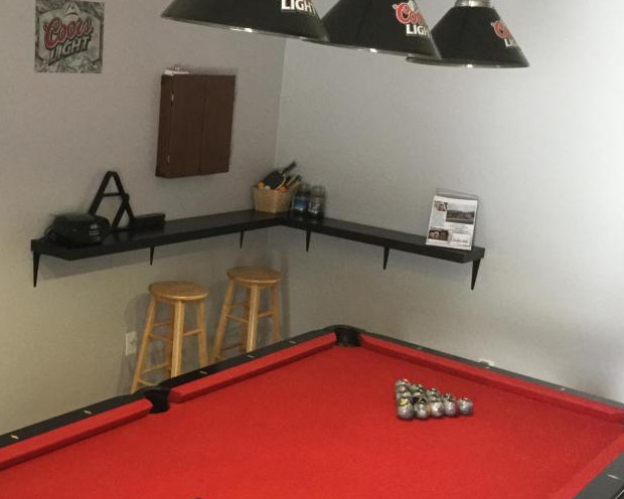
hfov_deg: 36.8
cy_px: 243
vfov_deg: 30.3
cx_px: 194
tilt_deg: -13.5
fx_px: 923
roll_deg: -4.0
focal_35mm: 50
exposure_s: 1/30
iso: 125
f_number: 2.4
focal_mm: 3.3
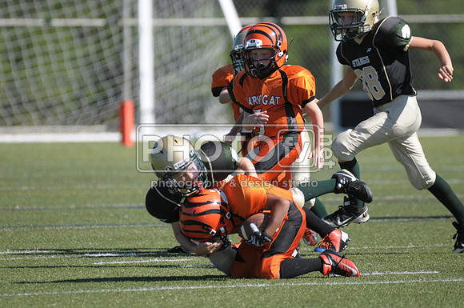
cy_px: 154
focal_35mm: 600
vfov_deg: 2.3
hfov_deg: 3.4
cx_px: 232
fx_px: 7722
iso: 640
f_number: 4
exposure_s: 1/3200
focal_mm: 400
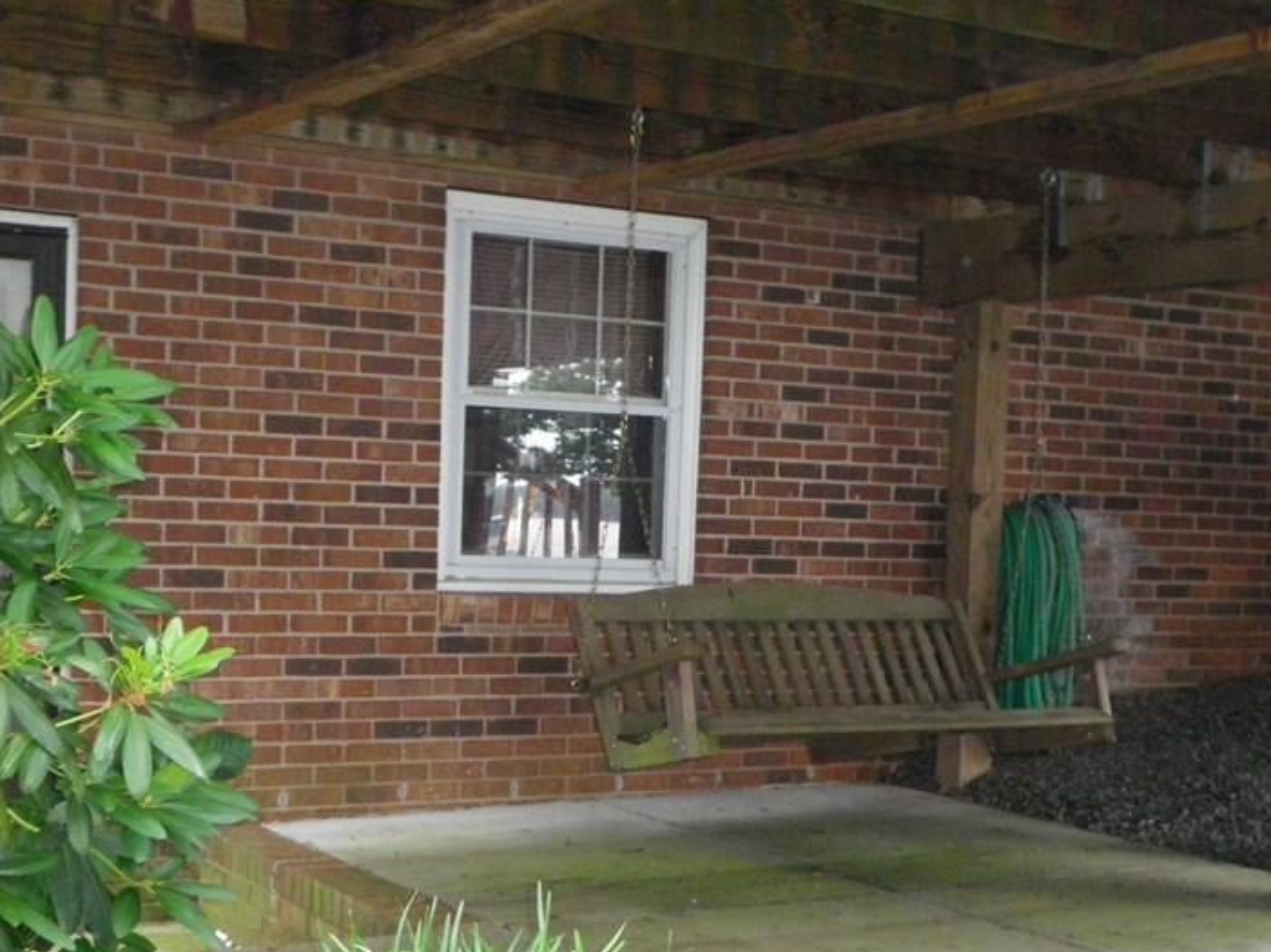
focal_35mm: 57
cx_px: 522
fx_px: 2092
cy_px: 660
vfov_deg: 25.5
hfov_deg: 33.7
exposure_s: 1/80
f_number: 3
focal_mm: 6.9
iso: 640
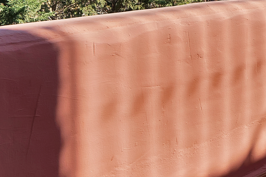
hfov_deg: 23.9
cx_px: 407
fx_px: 480
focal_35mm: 65
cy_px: -37
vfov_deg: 19.6
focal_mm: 16
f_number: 5.6
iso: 250
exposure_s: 1/320
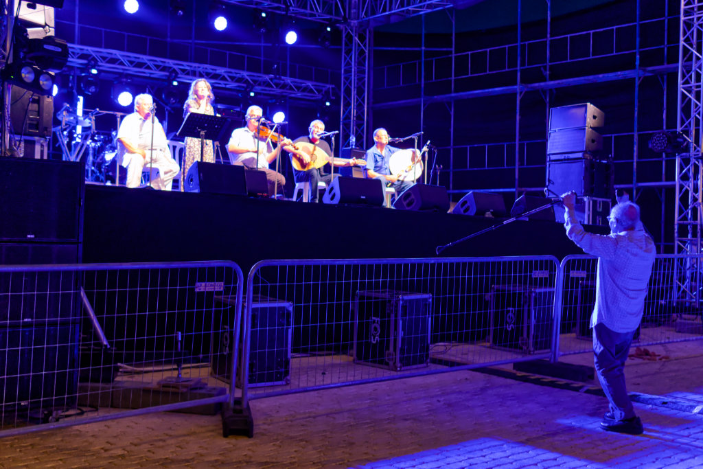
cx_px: 352
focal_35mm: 45
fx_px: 879
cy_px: 234
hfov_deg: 43.6
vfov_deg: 29.9
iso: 2500
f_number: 2
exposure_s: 1/160
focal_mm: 30
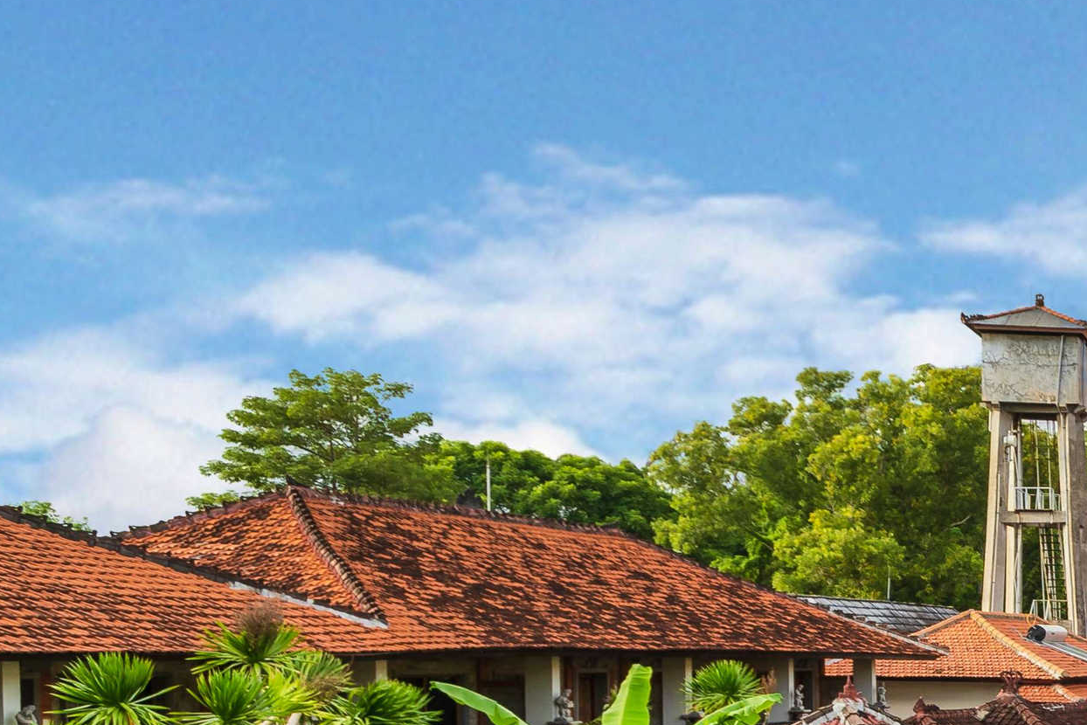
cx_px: 1644
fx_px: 1631
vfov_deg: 20.0
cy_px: 1217
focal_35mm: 54
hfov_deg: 26.4
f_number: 8
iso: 100
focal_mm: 16
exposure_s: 1/80
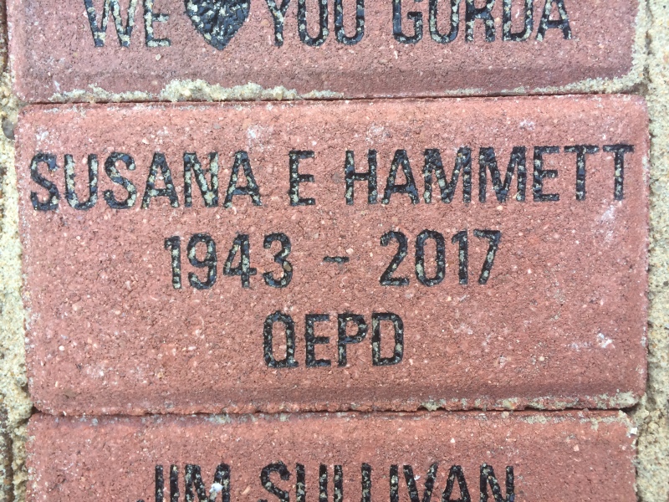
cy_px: 251
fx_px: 560
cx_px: 334
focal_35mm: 29
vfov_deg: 48.2
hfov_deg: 61.7
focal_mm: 4.15
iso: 50
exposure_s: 1/30
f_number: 2.2
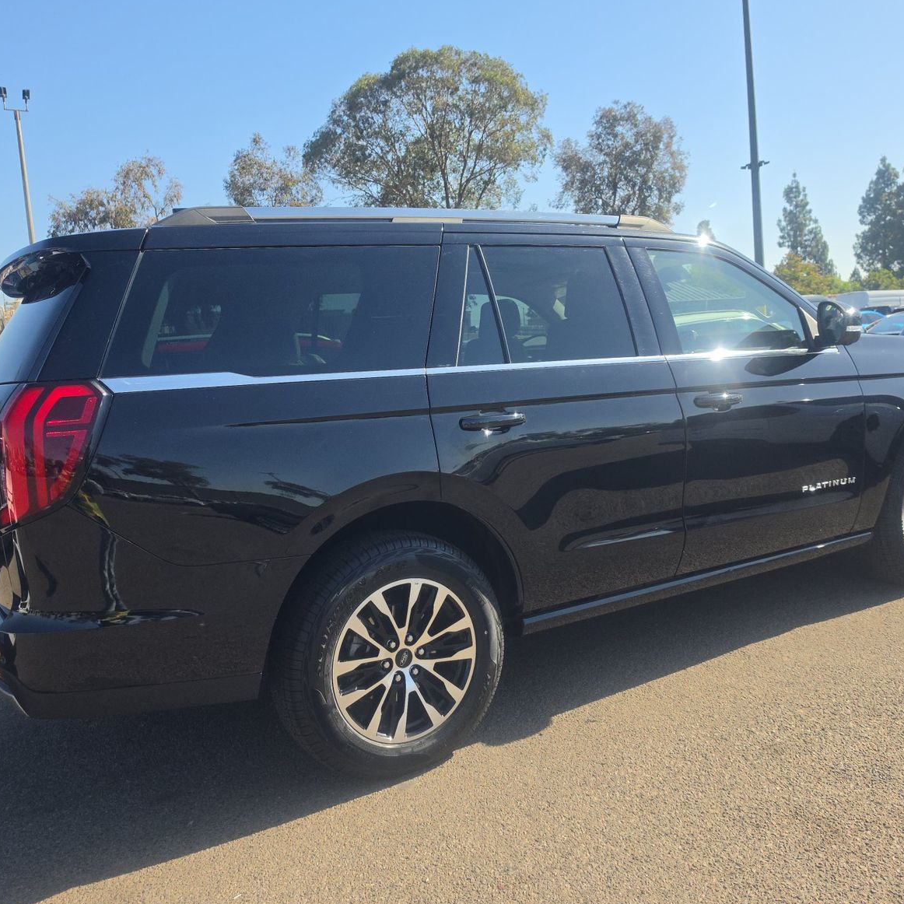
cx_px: 440
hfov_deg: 57.3
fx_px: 827
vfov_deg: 57.3
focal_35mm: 28
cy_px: 447
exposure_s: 1/4432
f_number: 1.4
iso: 64
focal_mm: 6.5
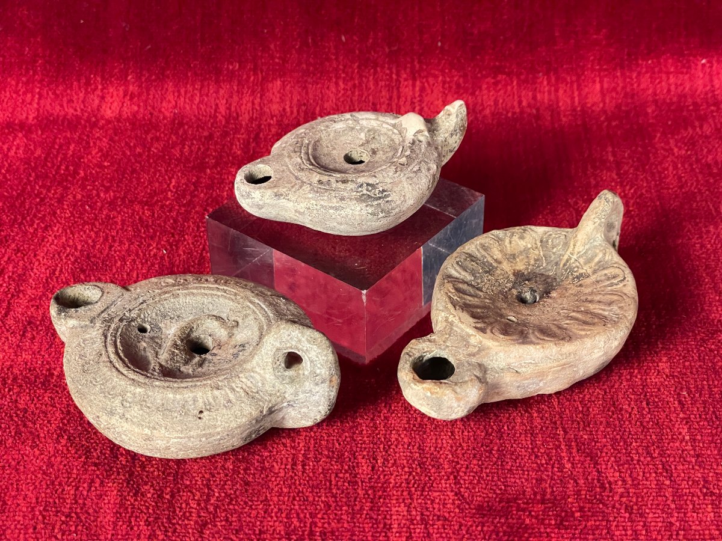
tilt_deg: -36.1
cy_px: 270
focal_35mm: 52
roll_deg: +0.4
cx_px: 361
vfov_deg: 28.0
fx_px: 1085
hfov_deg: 36.8
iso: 640
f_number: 2
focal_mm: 6
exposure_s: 1/60
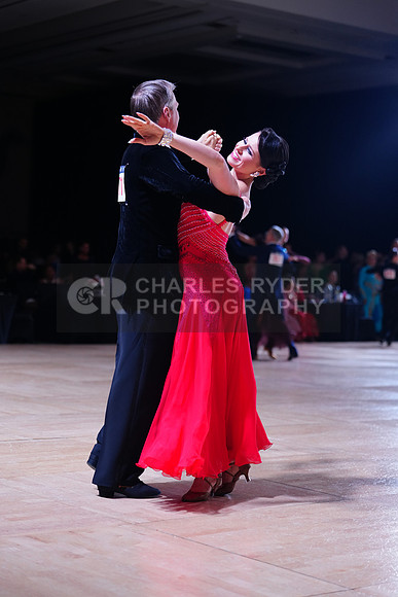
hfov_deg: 18.9
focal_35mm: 72
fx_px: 1193
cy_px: 298
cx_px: 199
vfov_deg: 28.1
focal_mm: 72
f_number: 2.8
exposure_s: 1/500
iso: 800
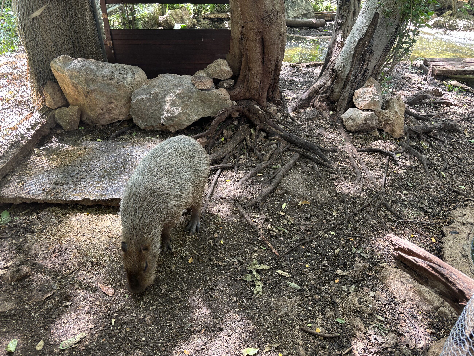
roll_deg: -1.8
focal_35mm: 26
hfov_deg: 67.3
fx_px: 356
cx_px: 237
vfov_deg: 53.1
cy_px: 178
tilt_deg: -32.6
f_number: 1.6
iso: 125
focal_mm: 5.96
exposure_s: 1/121
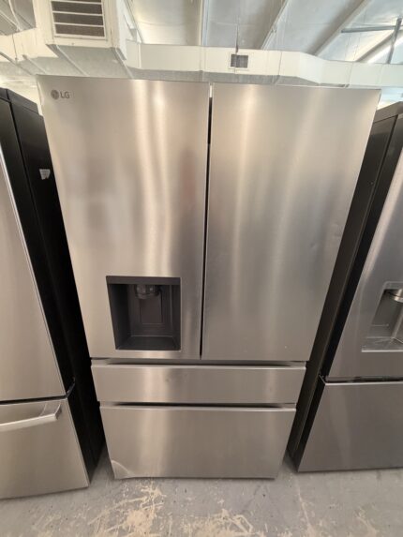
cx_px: 202
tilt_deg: -20.2
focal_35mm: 14
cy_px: 268
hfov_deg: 85.7
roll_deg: -2.0
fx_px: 217
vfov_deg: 102.1
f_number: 2.2
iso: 400
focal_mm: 2.22
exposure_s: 1/60
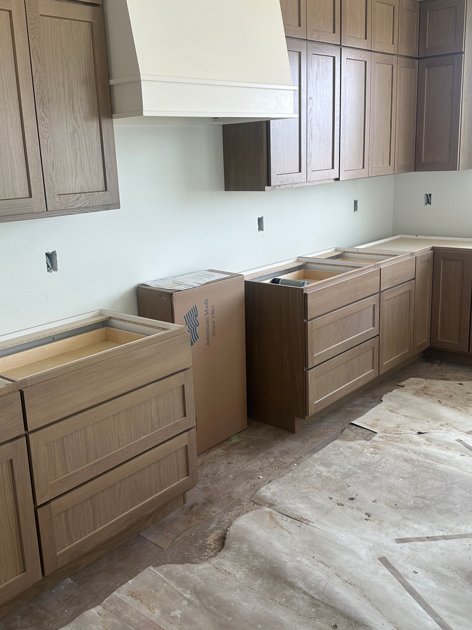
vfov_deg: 53.9
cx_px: 204
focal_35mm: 34
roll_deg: +2.3
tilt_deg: -12.1
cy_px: 294
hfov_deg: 41.7
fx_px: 618
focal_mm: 6.86
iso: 64
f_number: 1.78
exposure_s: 1/171
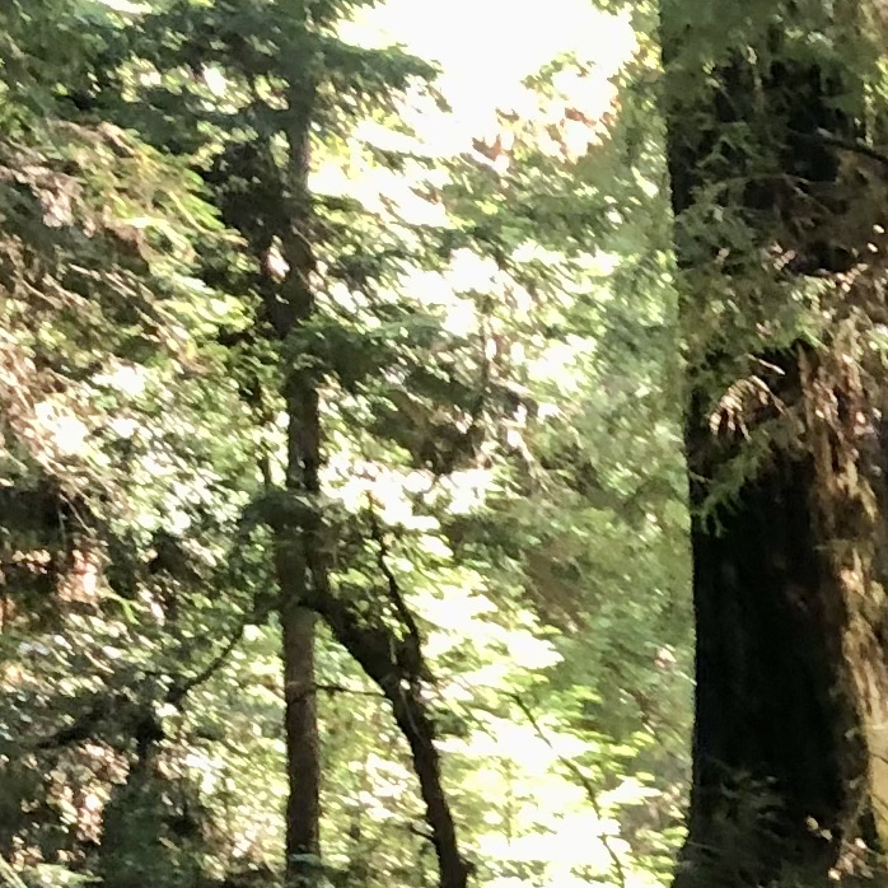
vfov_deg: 11.6
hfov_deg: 10.9
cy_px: 1419
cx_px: 1892
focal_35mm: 143
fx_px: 4150
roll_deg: +0.8
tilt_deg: -6.0
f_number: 1.8
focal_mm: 4
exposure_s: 1/15
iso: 40
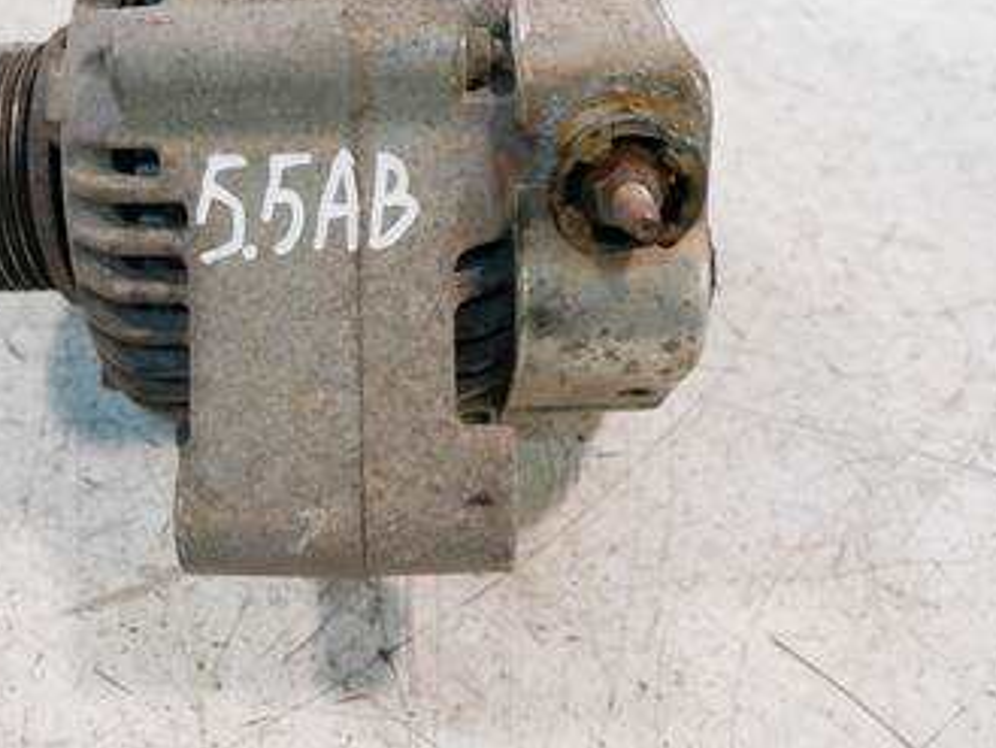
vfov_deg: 40.1
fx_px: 1007
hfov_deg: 51.7
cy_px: 230
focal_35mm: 35
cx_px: 339
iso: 500
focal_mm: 12
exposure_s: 1/60
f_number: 3.5
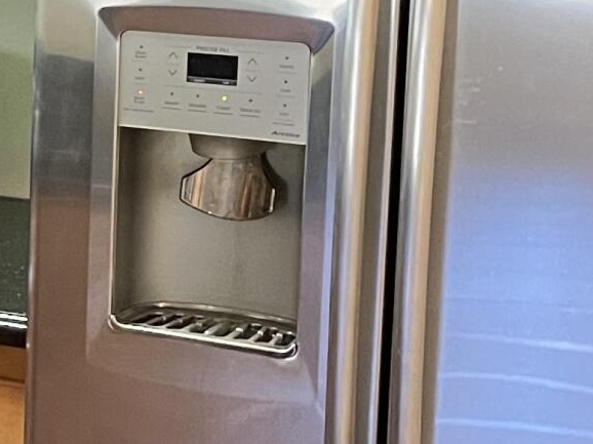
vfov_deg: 10.9
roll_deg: +2.4
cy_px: 99
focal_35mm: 135
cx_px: -691
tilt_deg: -9.3
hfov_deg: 12.4
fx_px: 2312
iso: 400
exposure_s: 1/40
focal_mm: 4.2
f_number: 1.6
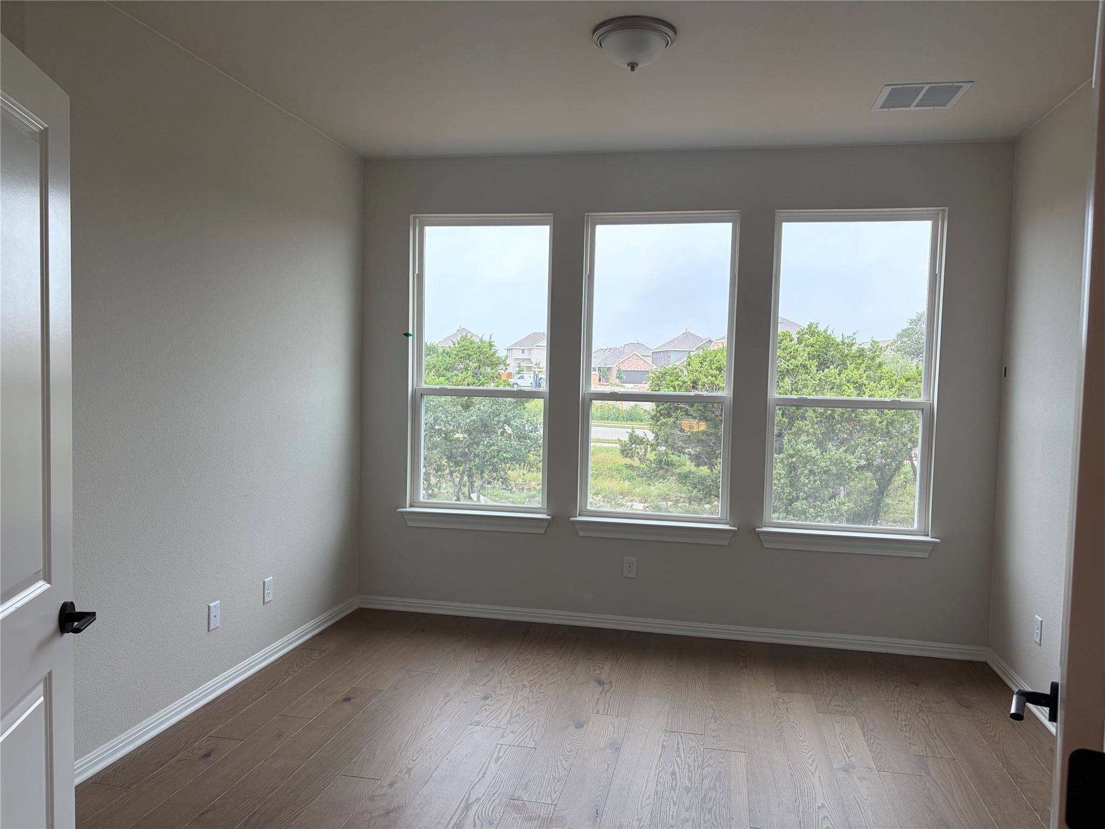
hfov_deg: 67.3
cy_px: 414
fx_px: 830
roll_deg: -1.5
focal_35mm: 26
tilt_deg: -2.8
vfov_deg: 53.1
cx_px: 552
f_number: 1.6
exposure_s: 1/500
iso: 64
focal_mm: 5.96
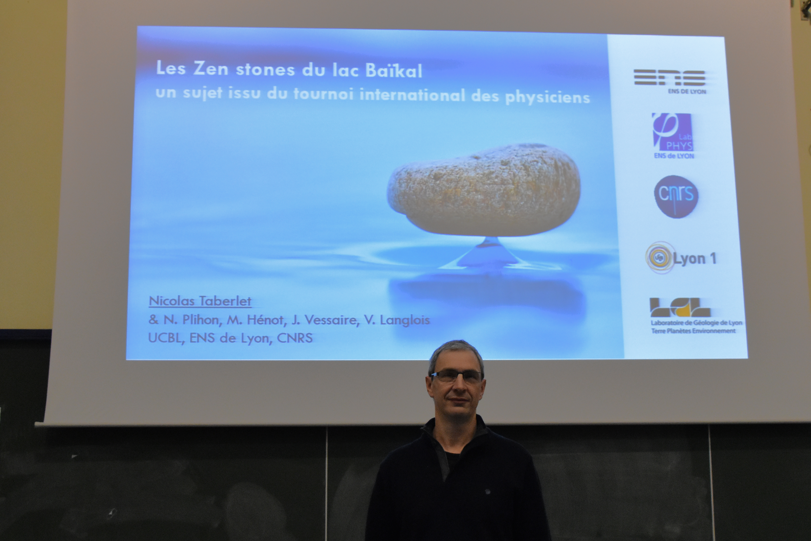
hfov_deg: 57.2
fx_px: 743
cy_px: 270
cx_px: 406
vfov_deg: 40.0
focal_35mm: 33
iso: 1600
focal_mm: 22
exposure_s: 1/60
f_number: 7.1
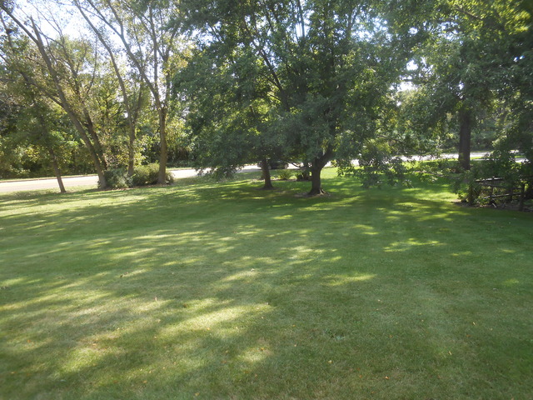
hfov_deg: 67.3
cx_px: 266
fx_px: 400
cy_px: 200
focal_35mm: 26
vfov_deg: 53.1
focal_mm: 4.6
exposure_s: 1/125
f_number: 3.5
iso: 80
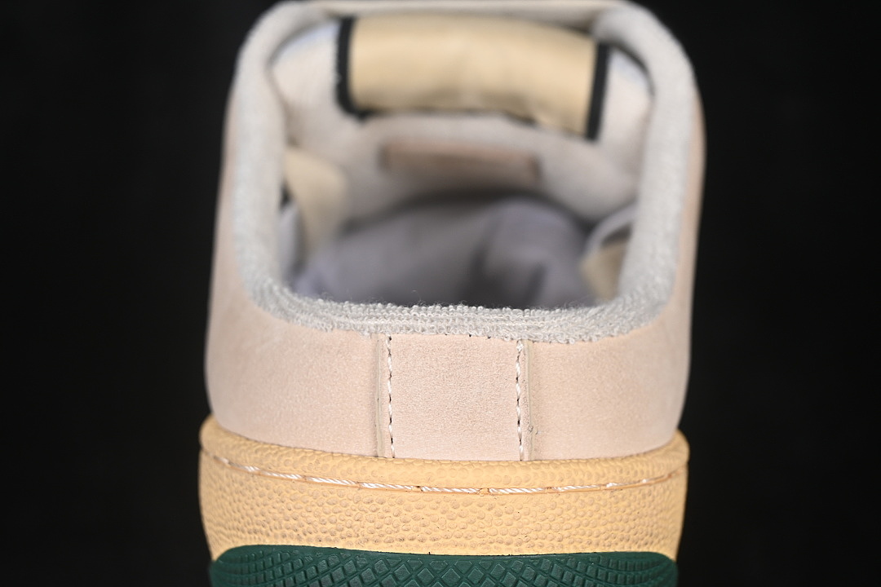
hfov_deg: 27.0
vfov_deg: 18.2
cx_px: 440
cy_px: 294
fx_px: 1835
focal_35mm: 75
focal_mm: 50
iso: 160
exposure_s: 1/60
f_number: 7.1
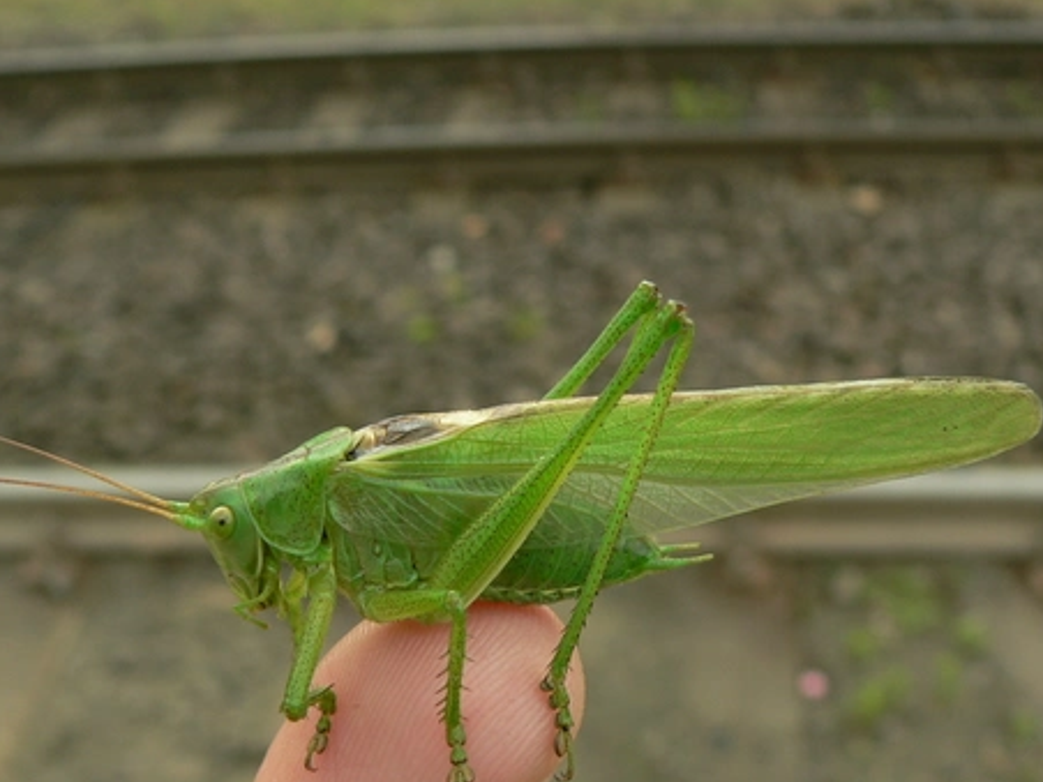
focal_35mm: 51
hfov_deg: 37.5
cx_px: 535
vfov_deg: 28.3
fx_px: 1537
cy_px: 542
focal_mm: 6
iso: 80
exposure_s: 1/160
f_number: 4
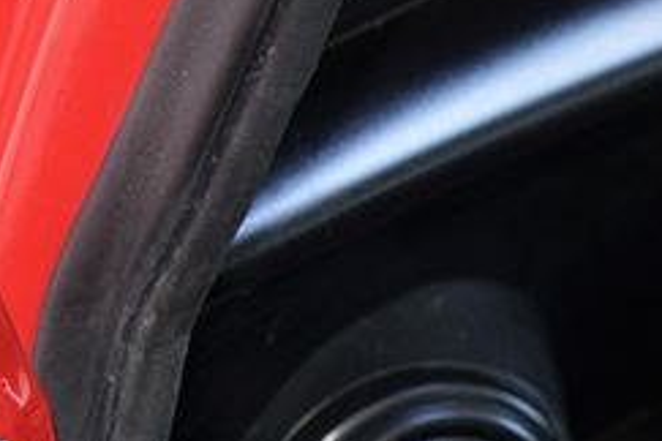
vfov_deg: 9.1
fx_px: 2758
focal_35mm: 150
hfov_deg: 12.3
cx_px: 1256
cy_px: 155
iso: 400
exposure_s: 1/60
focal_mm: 38
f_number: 4
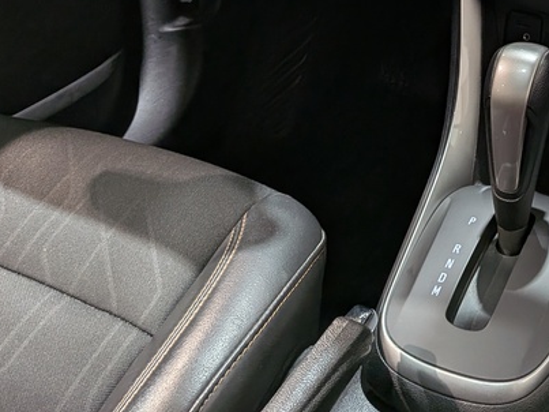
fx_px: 967
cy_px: -89
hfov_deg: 30.8
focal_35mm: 61
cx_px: 448
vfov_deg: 22.1
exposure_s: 1/30
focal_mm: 4.53
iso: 58
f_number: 1.7
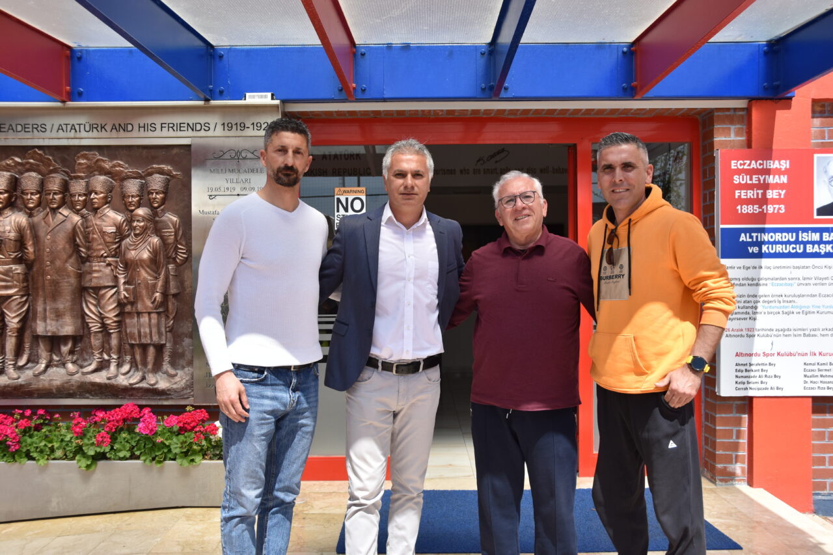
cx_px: 416
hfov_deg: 57.2
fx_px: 763
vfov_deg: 40.0
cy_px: 278
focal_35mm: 33
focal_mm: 22
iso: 250
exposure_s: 1/1250
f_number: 5
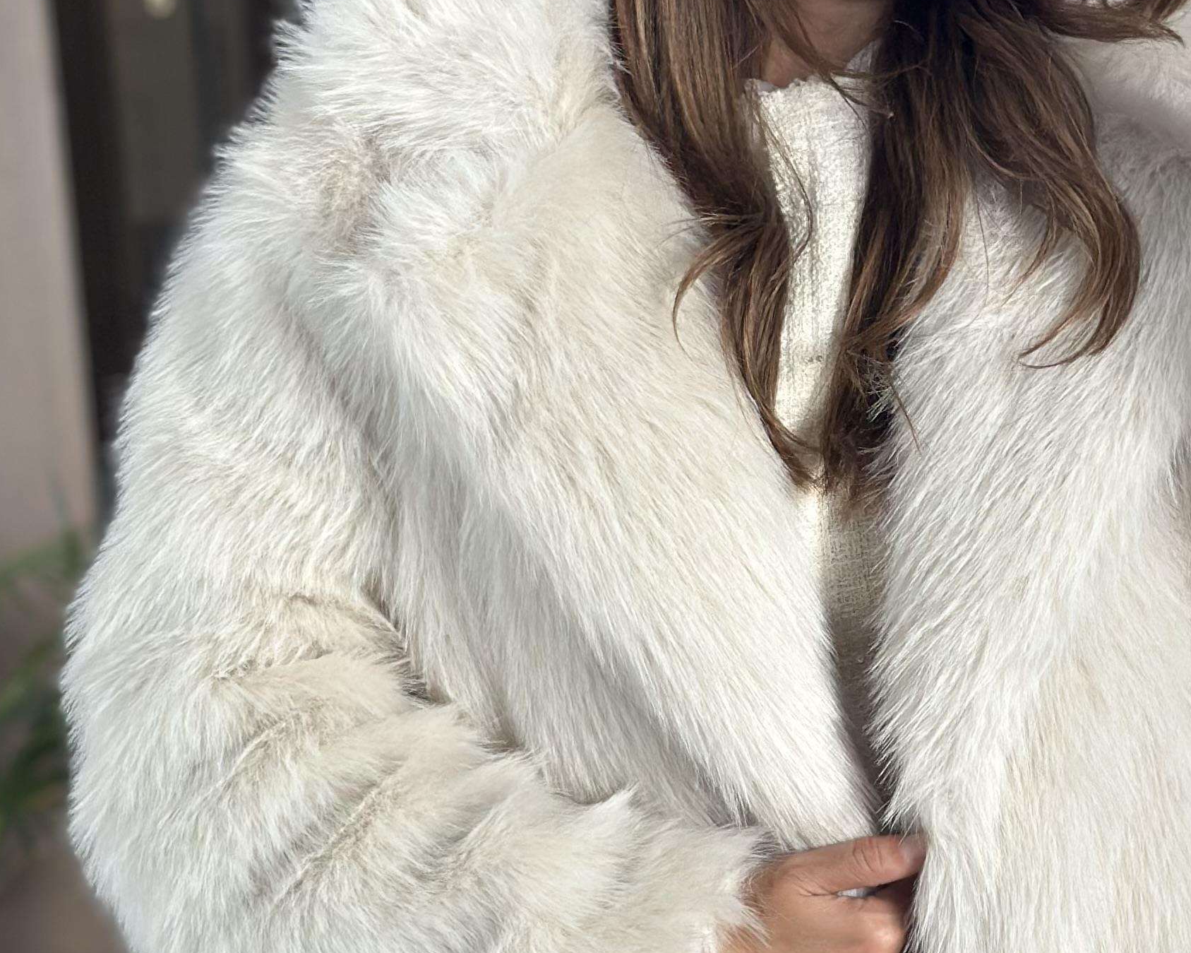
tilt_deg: -16.9
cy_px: 600
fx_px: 3947
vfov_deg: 13.7
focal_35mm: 112
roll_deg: +4.9
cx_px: 893
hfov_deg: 17.1
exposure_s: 1/60
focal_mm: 6.86
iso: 125
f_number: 1.78
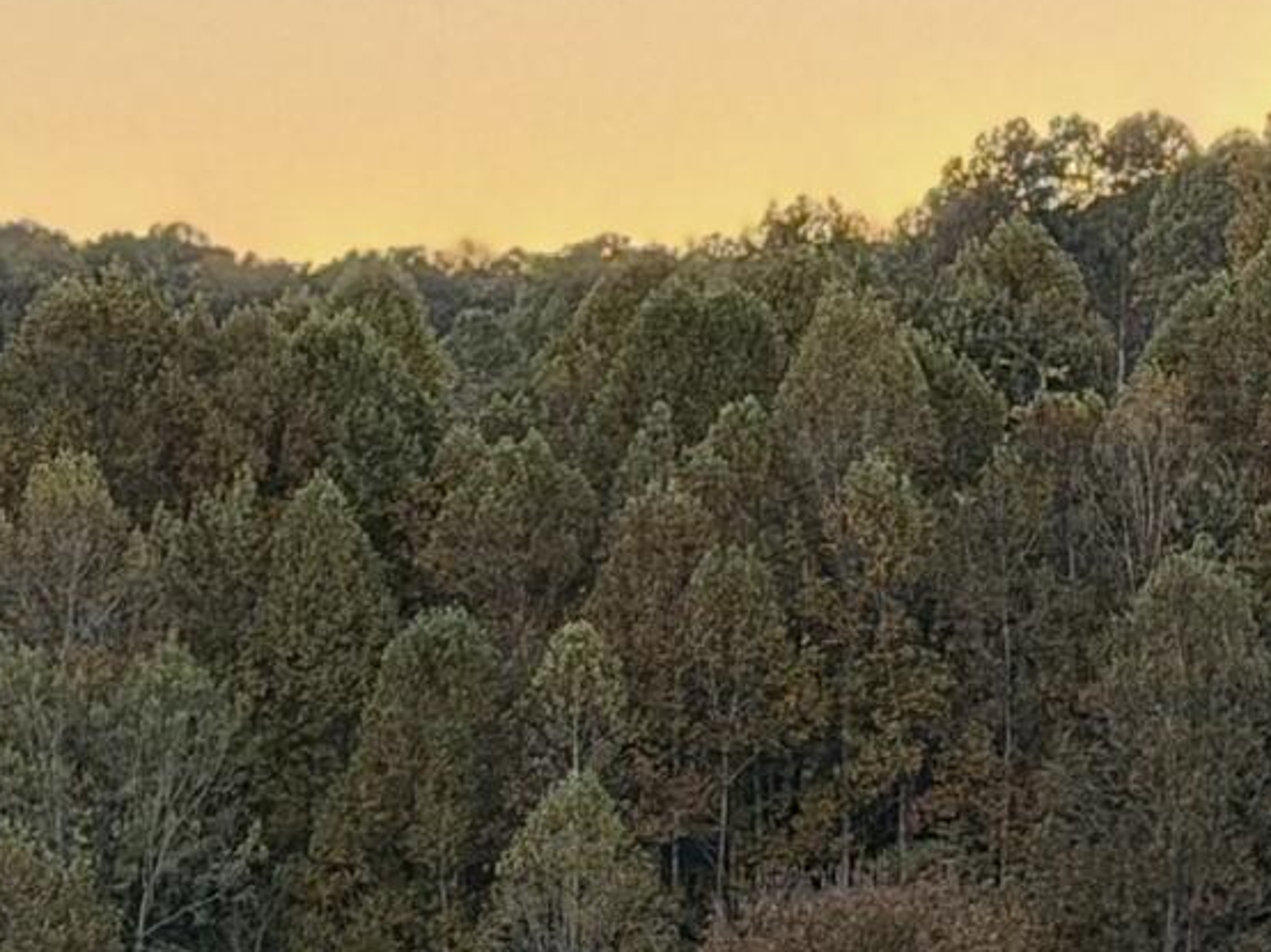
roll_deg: -0.2
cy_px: 1558
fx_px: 9542
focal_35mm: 260
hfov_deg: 7.5
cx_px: -326
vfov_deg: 5.6
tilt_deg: -4.6
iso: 50
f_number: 1.78
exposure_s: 1/202
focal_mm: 6.76
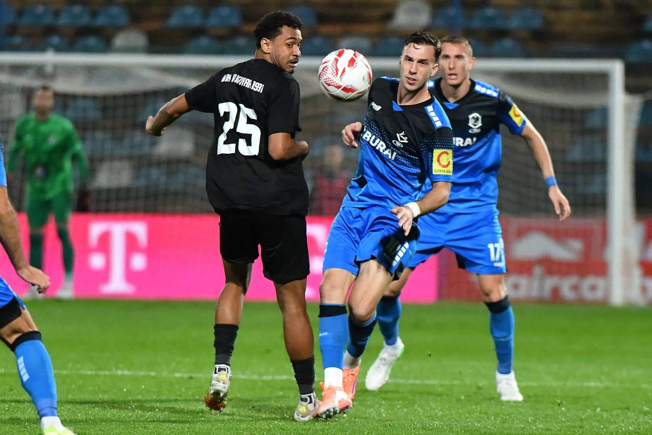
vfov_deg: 4.9
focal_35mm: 280
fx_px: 5071
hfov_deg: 7.4
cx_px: 326
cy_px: 218
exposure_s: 1/1000
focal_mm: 280
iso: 6400
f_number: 4
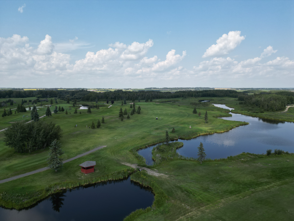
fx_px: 204
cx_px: 147
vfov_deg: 56.8
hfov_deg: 71.6
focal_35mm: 24
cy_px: 110
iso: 110
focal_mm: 6.72
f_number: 1.7
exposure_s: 1/2500
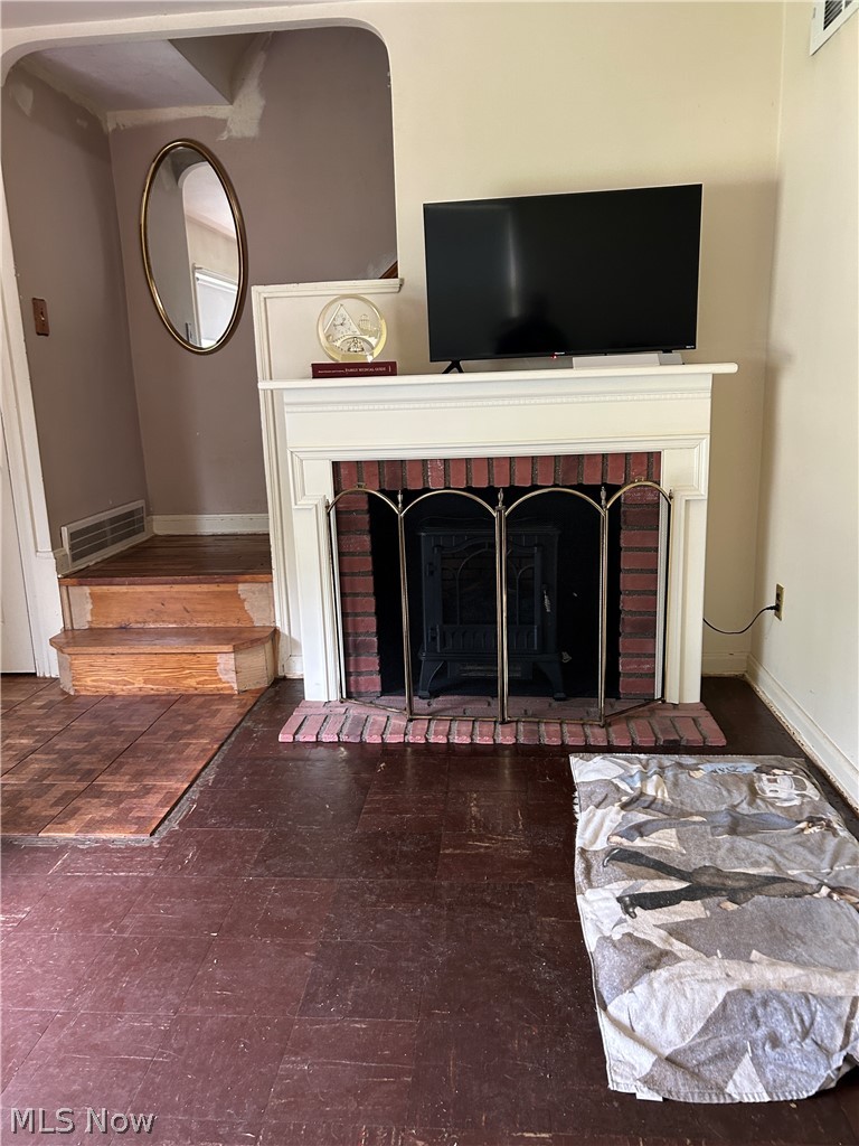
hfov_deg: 53.1
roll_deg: +2.3
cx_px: 430
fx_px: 860
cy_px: 573
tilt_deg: -11.7
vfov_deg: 67.3
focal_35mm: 26
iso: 200
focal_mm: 5.7
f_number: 1.5
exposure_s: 1/60
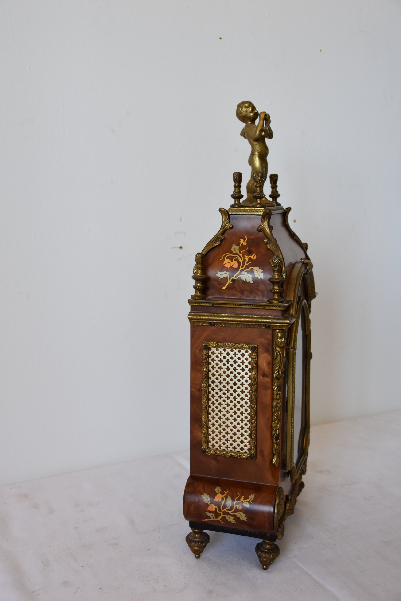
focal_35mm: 40
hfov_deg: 33.0
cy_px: 300
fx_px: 677
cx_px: 200
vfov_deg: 47.9
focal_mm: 27
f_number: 5
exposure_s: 1/100
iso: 800
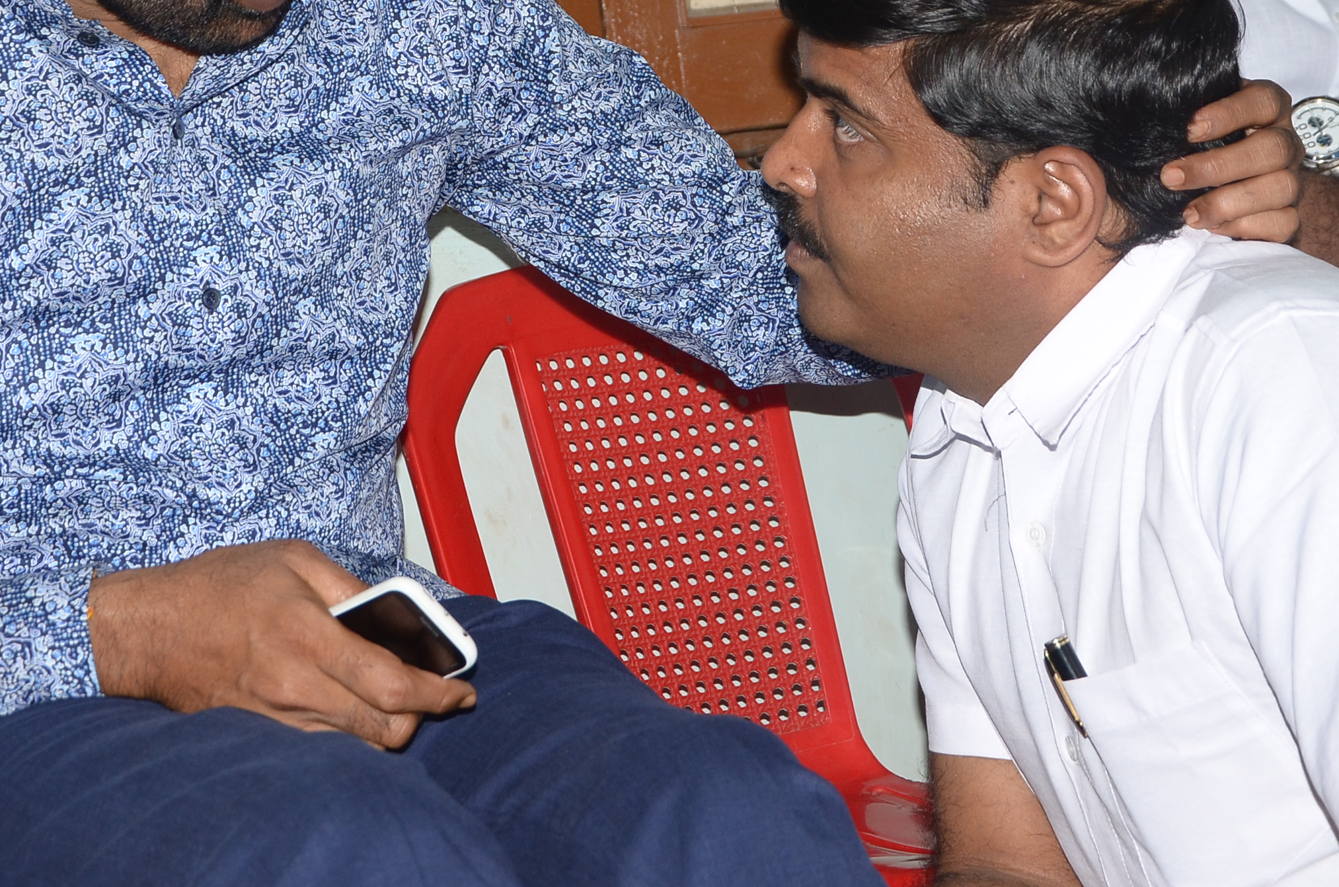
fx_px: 3860
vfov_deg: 13.0
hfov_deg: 19.7
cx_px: 723
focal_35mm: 104
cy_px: 134
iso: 400
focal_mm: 38
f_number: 5.6
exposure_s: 1/125
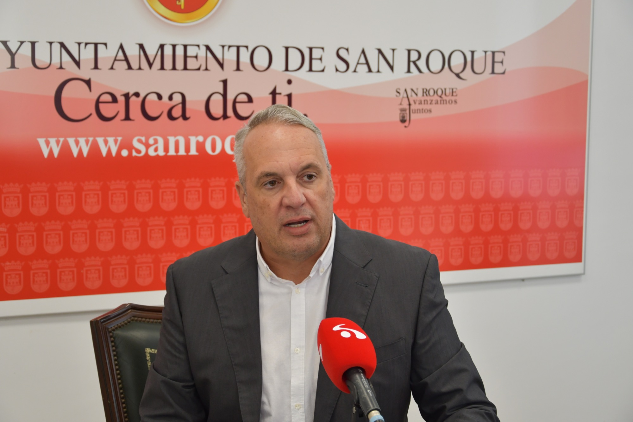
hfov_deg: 28.1
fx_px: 1266
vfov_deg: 18.9
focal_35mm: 72
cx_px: 316
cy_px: 211
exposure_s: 1/125
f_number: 4.8
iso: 900
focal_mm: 48
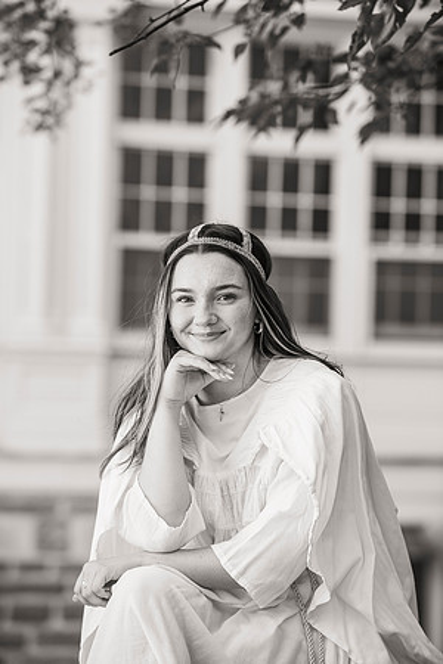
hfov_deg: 10.5
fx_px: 2399
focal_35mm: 130
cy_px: 332
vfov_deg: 15.8
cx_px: 222
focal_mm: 130
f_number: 4
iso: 320
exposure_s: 1/160
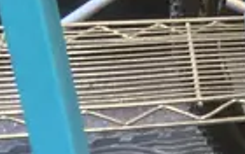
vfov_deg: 5.8
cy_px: 418
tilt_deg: -24.2
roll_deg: -1.0
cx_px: 808
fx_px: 1451
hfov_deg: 7.9
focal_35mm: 217
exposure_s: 1/50
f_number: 1.8
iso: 250
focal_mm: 3.99
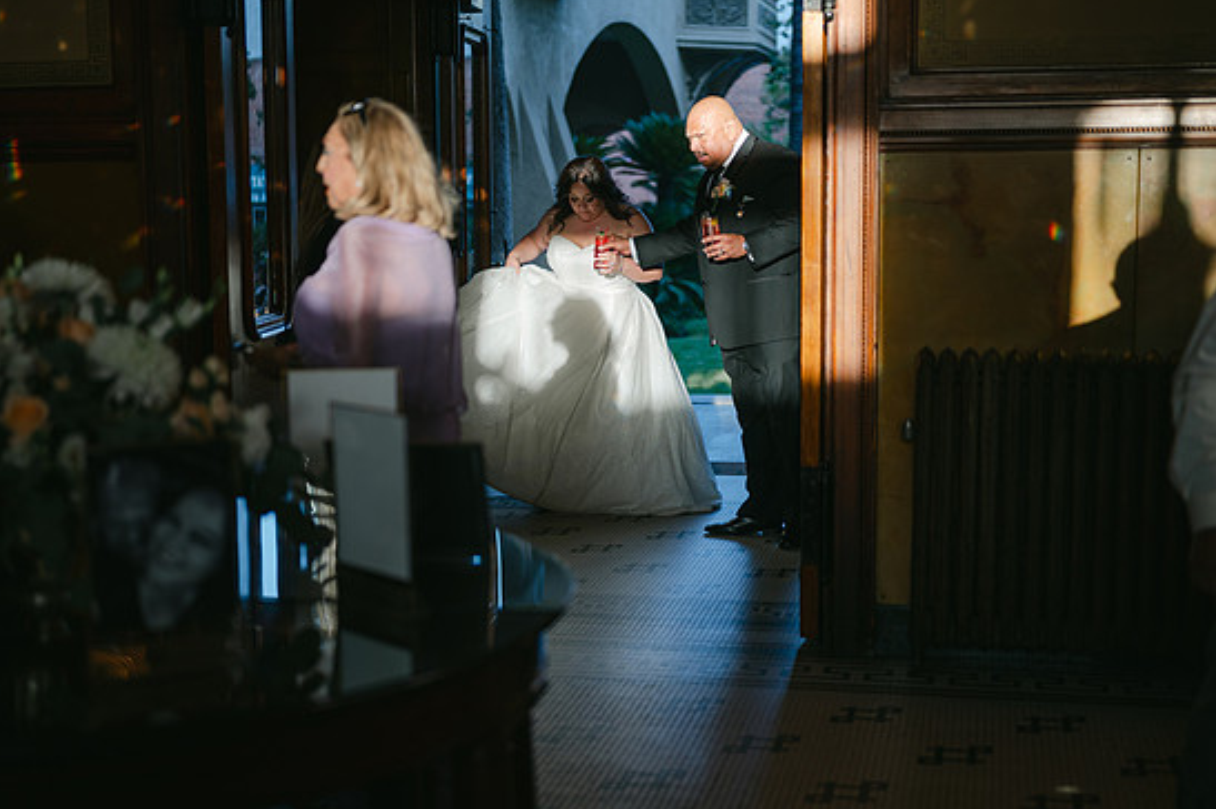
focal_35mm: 53
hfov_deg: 37.5
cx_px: 574
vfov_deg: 25.5
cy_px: 420
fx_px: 1789
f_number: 1.8
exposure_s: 1/500
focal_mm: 50
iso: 100
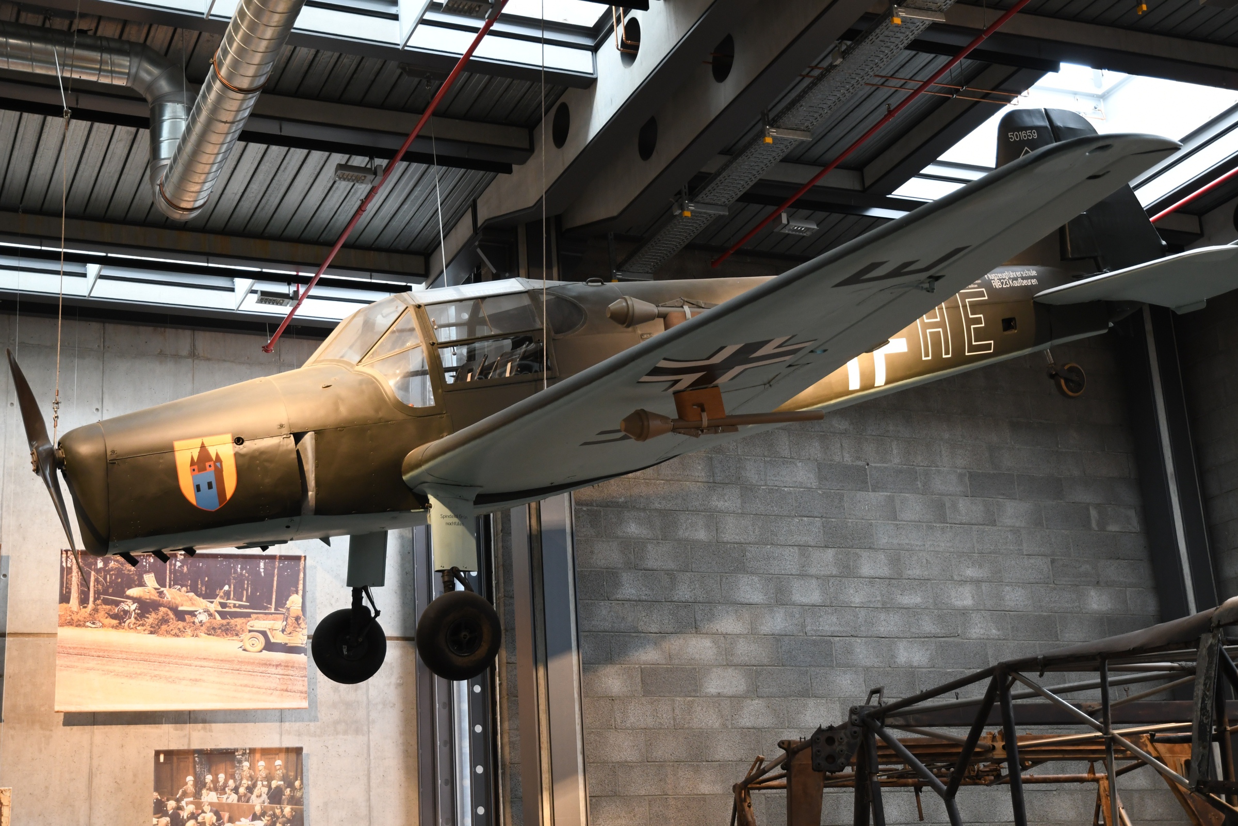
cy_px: 413
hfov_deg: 38.2
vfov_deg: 26.0
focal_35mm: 52
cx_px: 619
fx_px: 1788
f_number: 4.5
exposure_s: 1/50
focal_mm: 35
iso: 1000
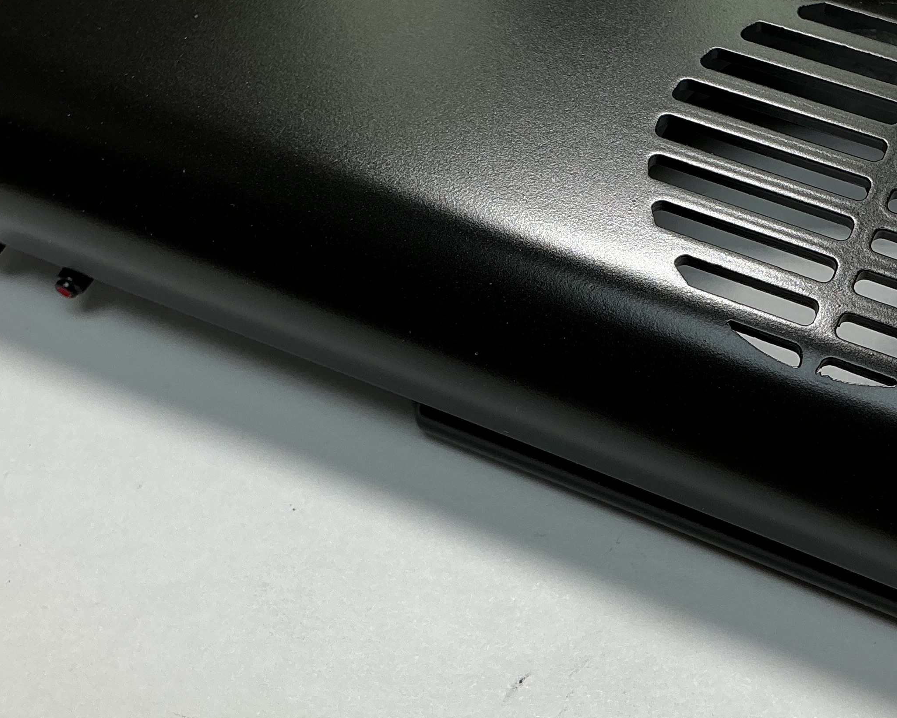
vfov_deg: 27.0
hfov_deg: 33.3
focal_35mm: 56
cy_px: 263
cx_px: 594
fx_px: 1487
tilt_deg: -57.5
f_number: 1.8
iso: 16
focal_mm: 3
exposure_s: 1/122
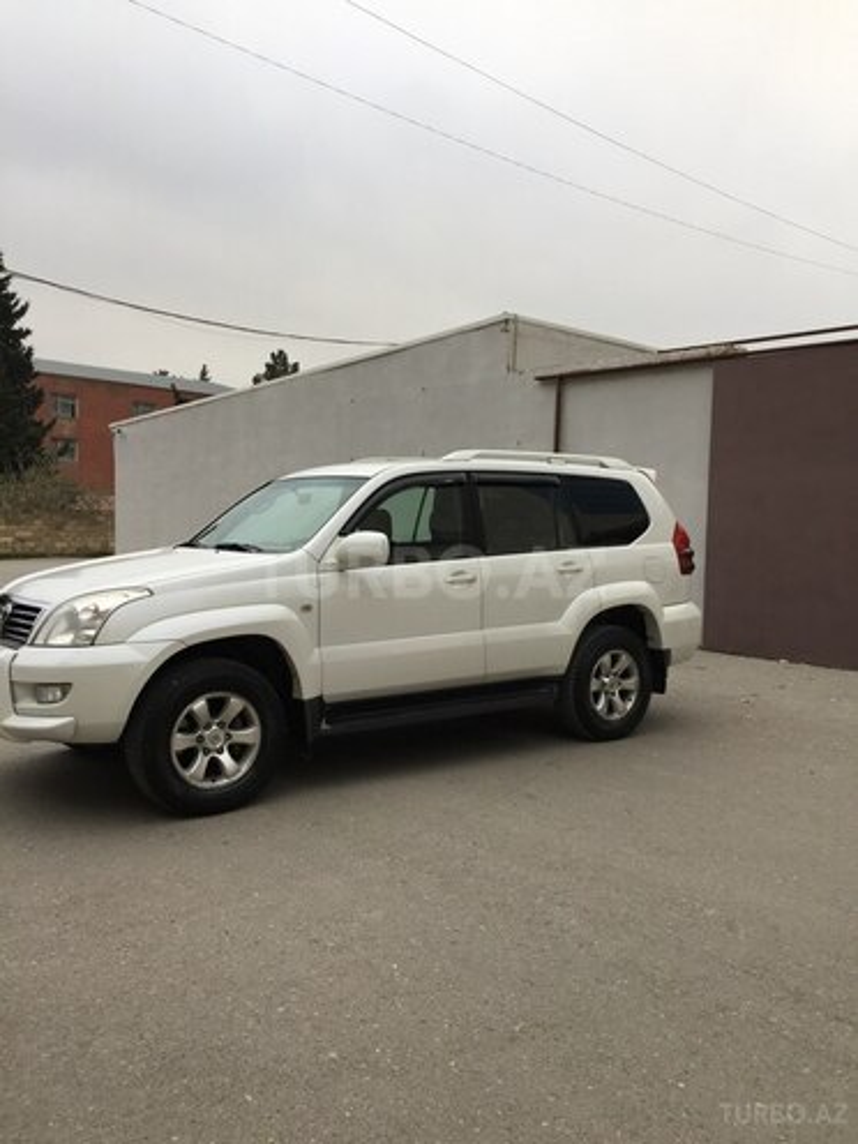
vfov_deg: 61.7
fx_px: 958
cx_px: 429
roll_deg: -0.8
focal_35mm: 29
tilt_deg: -3.0
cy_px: 572
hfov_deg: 48.2
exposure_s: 1/214
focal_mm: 4.15
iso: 32
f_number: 2.2
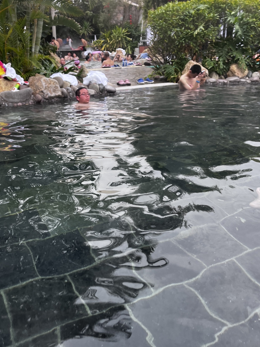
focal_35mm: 34
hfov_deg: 41.7
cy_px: 155
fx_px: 340
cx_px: 113
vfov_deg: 53.8
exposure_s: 1/145
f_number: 1.6
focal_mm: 5.1
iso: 50
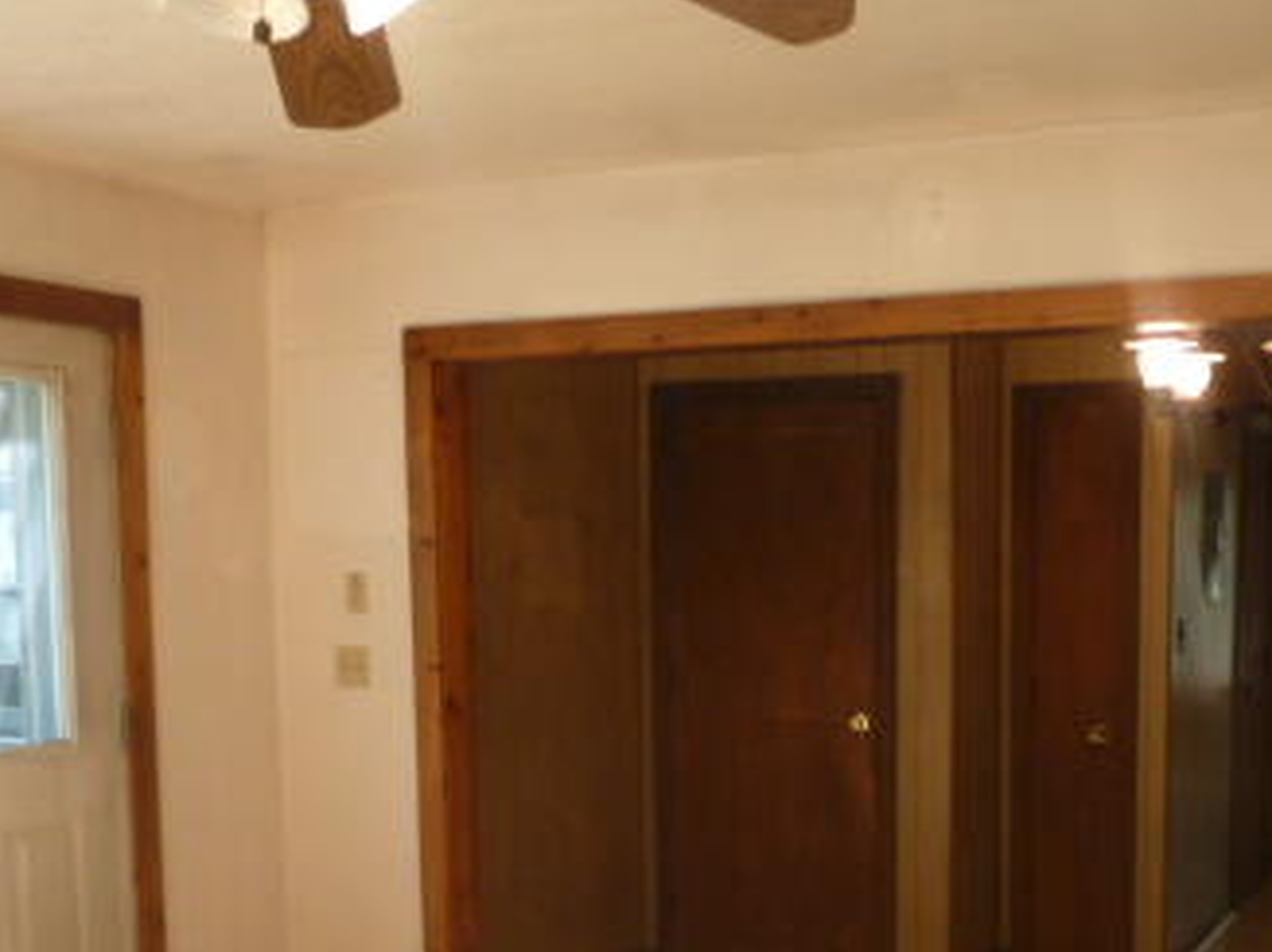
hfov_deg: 40.1
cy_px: 769
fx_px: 1726
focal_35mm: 47
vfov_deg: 30.1
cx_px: 825
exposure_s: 1/60
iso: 200
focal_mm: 4.3
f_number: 3.3
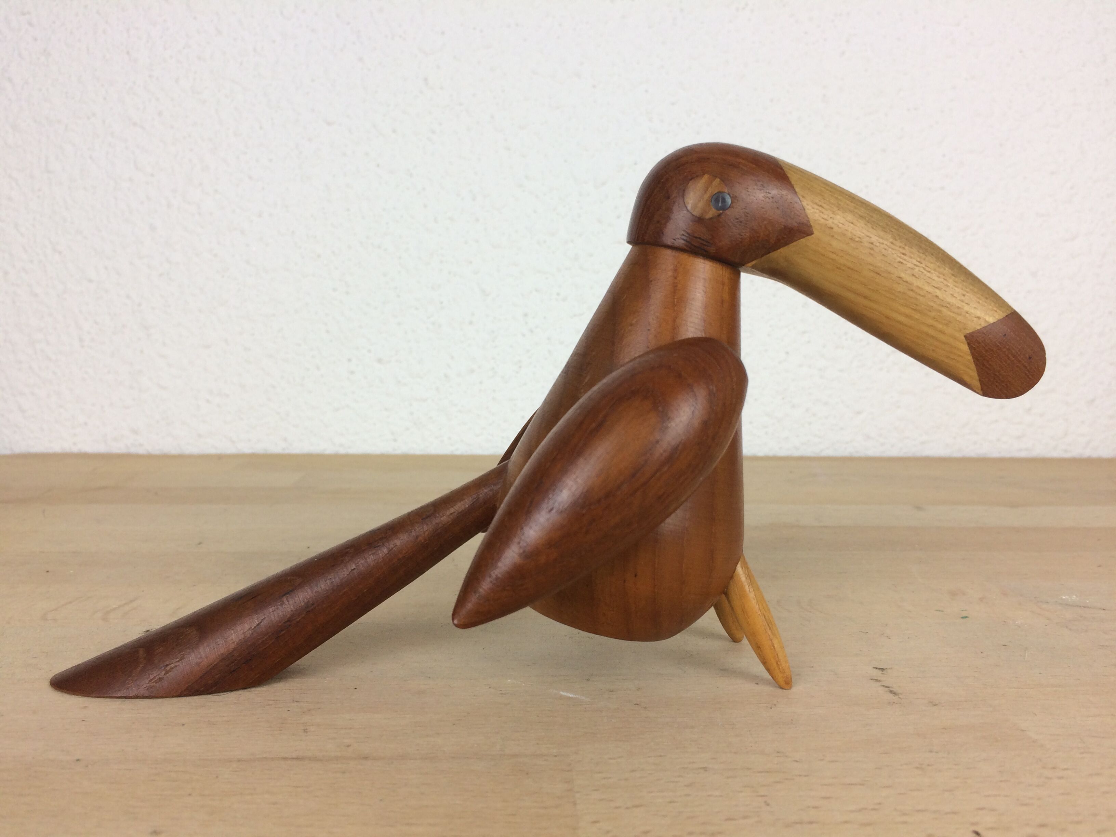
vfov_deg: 48.2
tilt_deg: -5.0
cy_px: 418
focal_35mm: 29
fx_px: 935
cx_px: 558
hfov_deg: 61.7
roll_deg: -0.4
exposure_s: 1/100
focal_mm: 4.15
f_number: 2.2
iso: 50
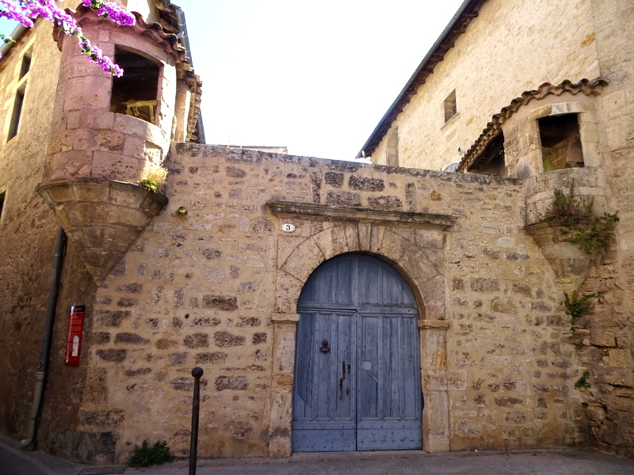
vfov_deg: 56.8
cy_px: 238
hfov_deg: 71.6
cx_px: 317
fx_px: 440
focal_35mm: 24
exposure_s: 1/250
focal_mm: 4.1
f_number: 3.5
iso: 80
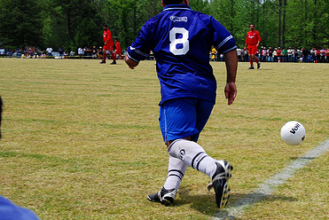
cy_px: 105
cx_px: 214
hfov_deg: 26.8
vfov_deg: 18.2
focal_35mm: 75
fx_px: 686
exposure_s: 1/250
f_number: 8
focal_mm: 32
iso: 100
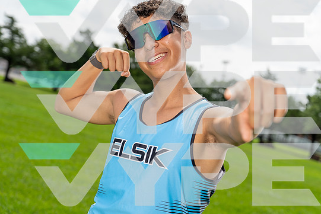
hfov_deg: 33.4
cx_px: 171
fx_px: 535
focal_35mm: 60
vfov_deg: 22.6
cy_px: 103
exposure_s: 1/1600
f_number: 4
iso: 250
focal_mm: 56
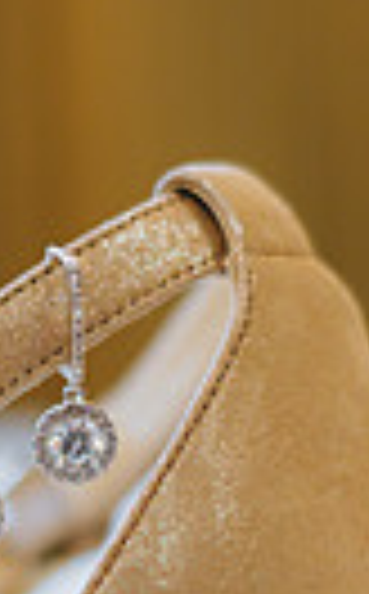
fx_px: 2812
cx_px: -25
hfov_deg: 7.5
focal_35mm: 174
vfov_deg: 11.8
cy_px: 756
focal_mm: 50
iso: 1250
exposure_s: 1/400
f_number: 2
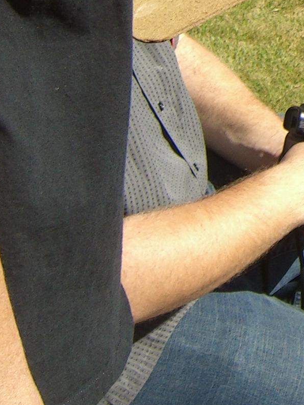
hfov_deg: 9.5
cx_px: 567
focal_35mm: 147
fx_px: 1720
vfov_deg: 13.0
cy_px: -94
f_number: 2.8
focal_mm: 7.9
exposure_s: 1/1000
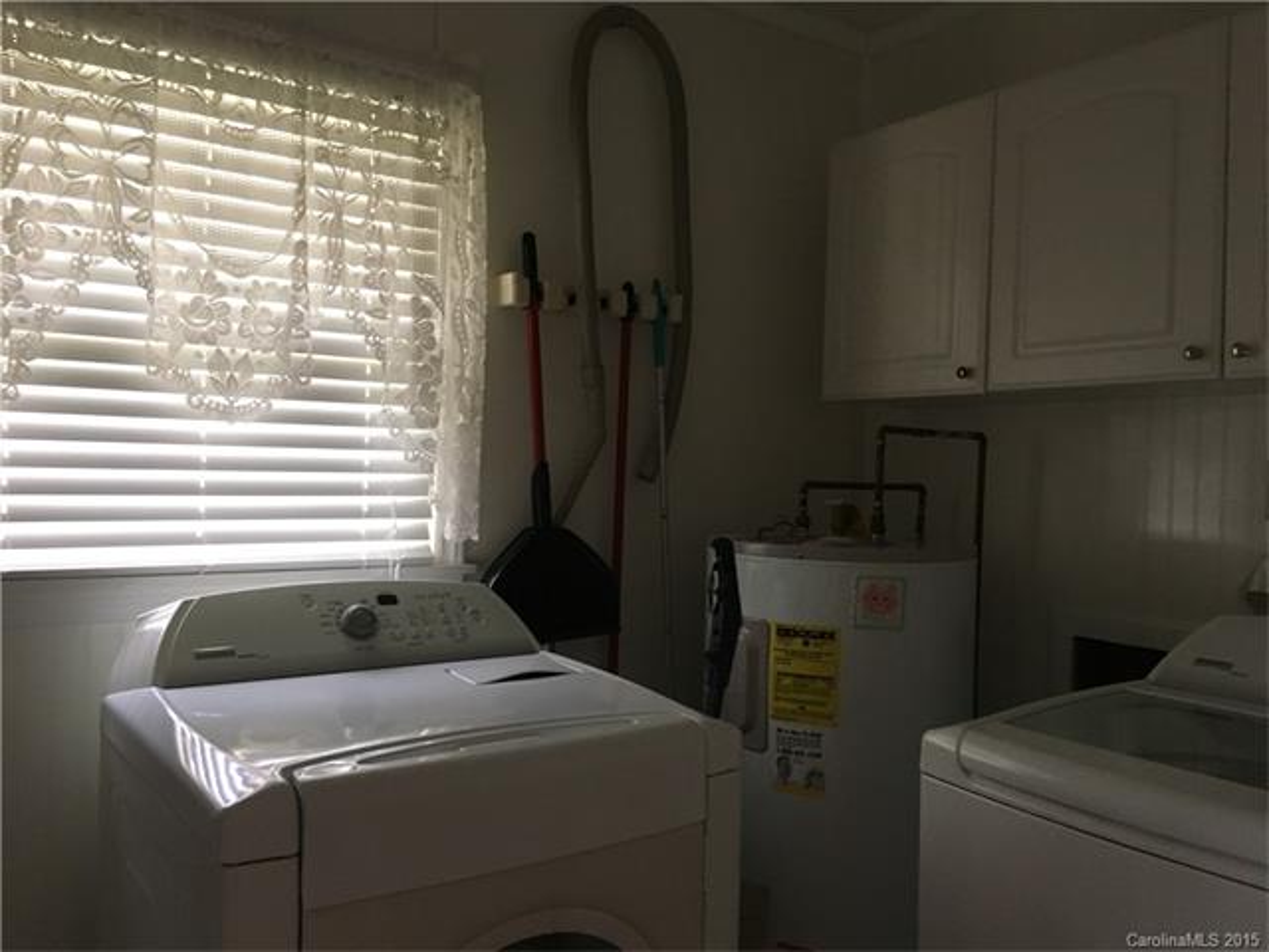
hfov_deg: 61.7
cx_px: 634
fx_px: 1063
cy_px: 476
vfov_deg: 48.2
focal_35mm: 29
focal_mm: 4.15
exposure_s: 1/30
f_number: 2.2
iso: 160
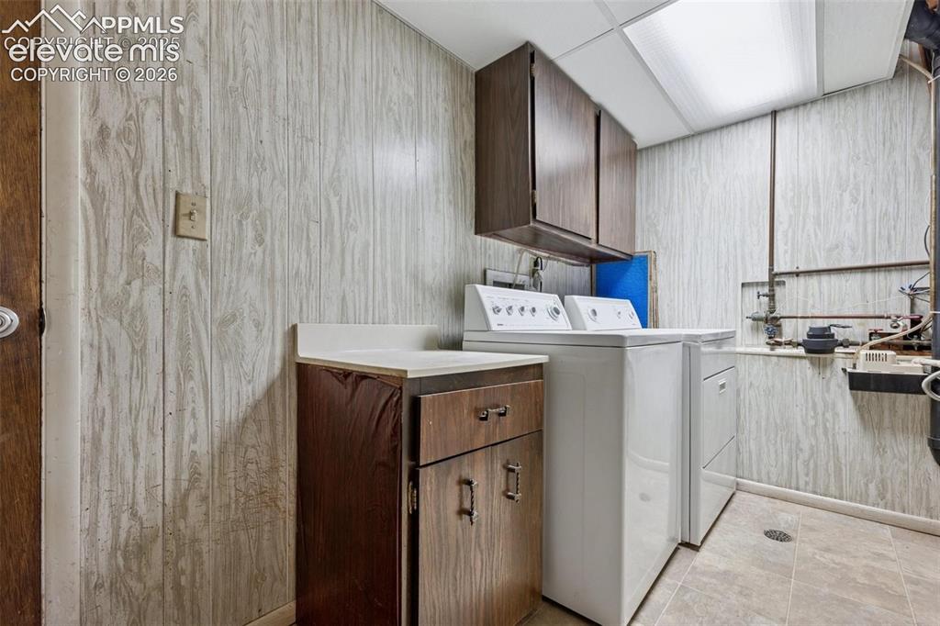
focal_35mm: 15
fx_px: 392
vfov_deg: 77.3
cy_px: 313
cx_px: 470
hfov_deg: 100.4
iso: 100
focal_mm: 15
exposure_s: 4
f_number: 11
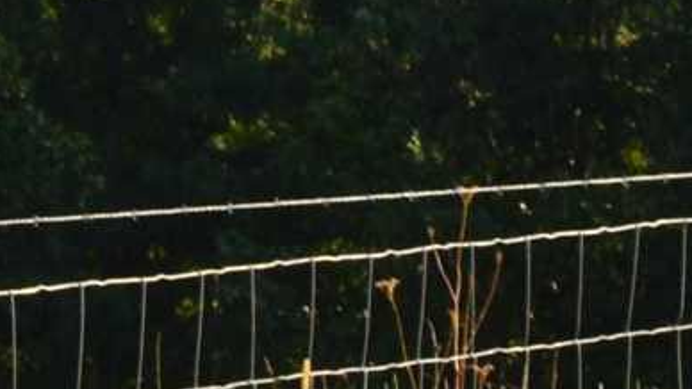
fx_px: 8218
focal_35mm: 448
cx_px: 2047
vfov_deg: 2.7
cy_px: 783
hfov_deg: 4.6
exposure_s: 1/250
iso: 400
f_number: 10
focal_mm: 36
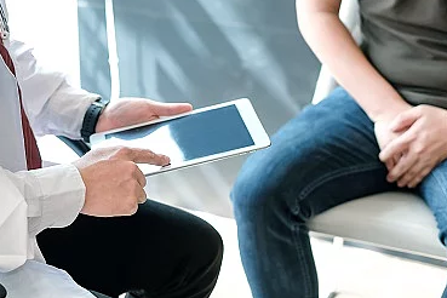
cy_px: 176
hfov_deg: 25.6
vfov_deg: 17.3
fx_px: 981
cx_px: 173
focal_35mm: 79
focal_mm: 35
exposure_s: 1/200
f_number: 2
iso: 320
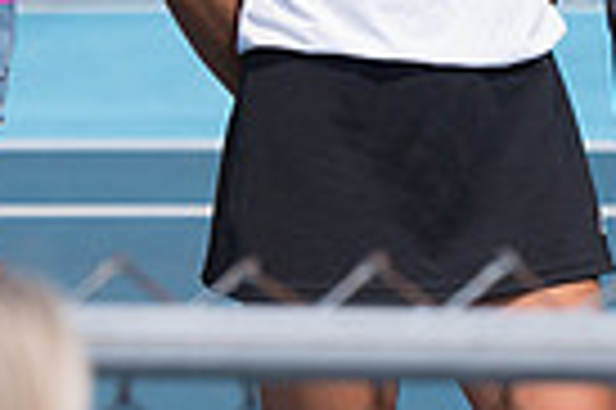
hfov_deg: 2.8
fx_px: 12698
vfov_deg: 1.8
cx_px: 301
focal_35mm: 743
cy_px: -336
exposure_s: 1/1250
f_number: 5.6
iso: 250
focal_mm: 175
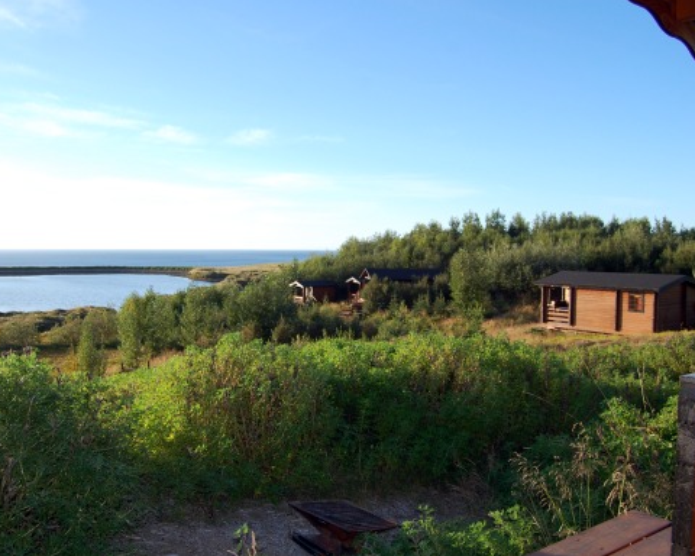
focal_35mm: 33
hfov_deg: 54.7
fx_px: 670
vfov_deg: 45.1
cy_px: 279
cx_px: 308
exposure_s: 1/500
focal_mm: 19
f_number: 5.6
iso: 250
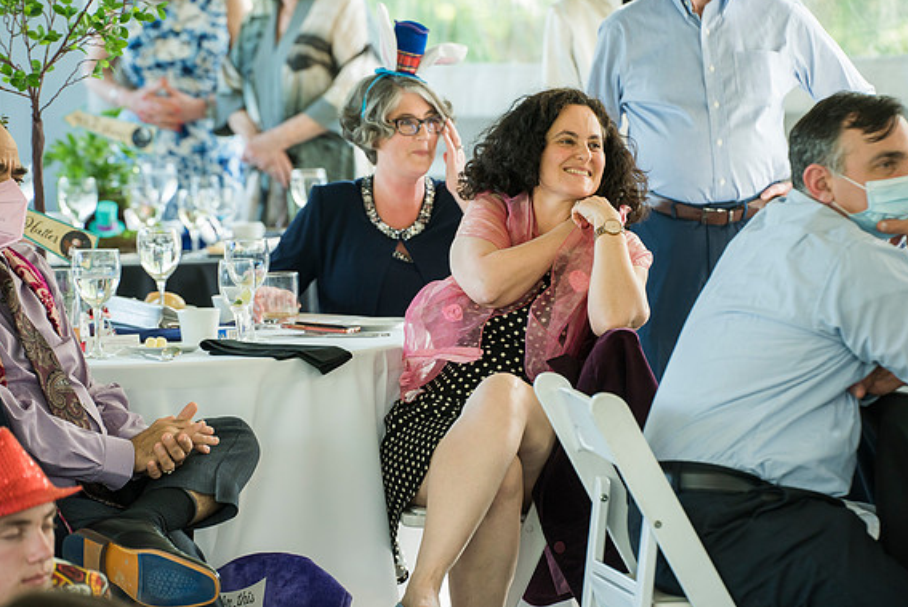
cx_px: 456
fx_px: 4644
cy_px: 300
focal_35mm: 184
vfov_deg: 7.5
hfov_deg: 11.2
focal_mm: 180
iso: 800
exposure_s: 1/160
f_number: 5
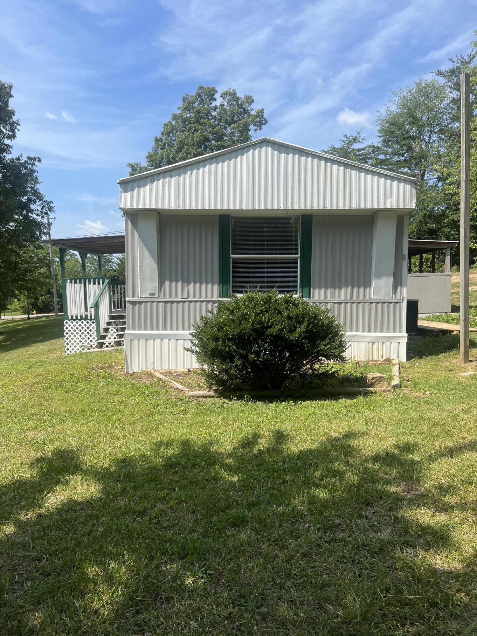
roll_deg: +0.9
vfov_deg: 67.3
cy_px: 318
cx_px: 238
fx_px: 478
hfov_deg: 53.1
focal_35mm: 26
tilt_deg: -3.2
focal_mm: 5.7
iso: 50
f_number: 1.5
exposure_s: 1/3257
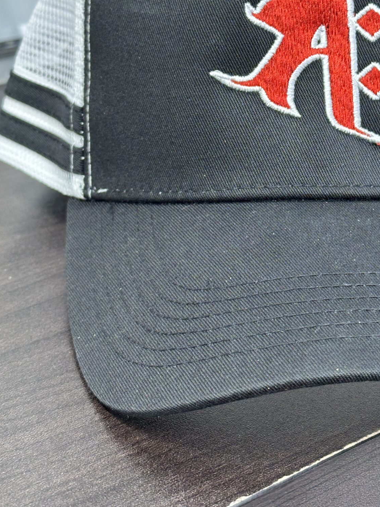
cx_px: 280
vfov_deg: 23.7
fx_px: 1200
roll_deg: -2.0
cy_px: 144
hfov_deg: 17.9
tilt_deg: -21.8
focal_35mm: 82
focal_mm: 6.86
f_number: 1.78
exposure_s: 1/50
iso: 50
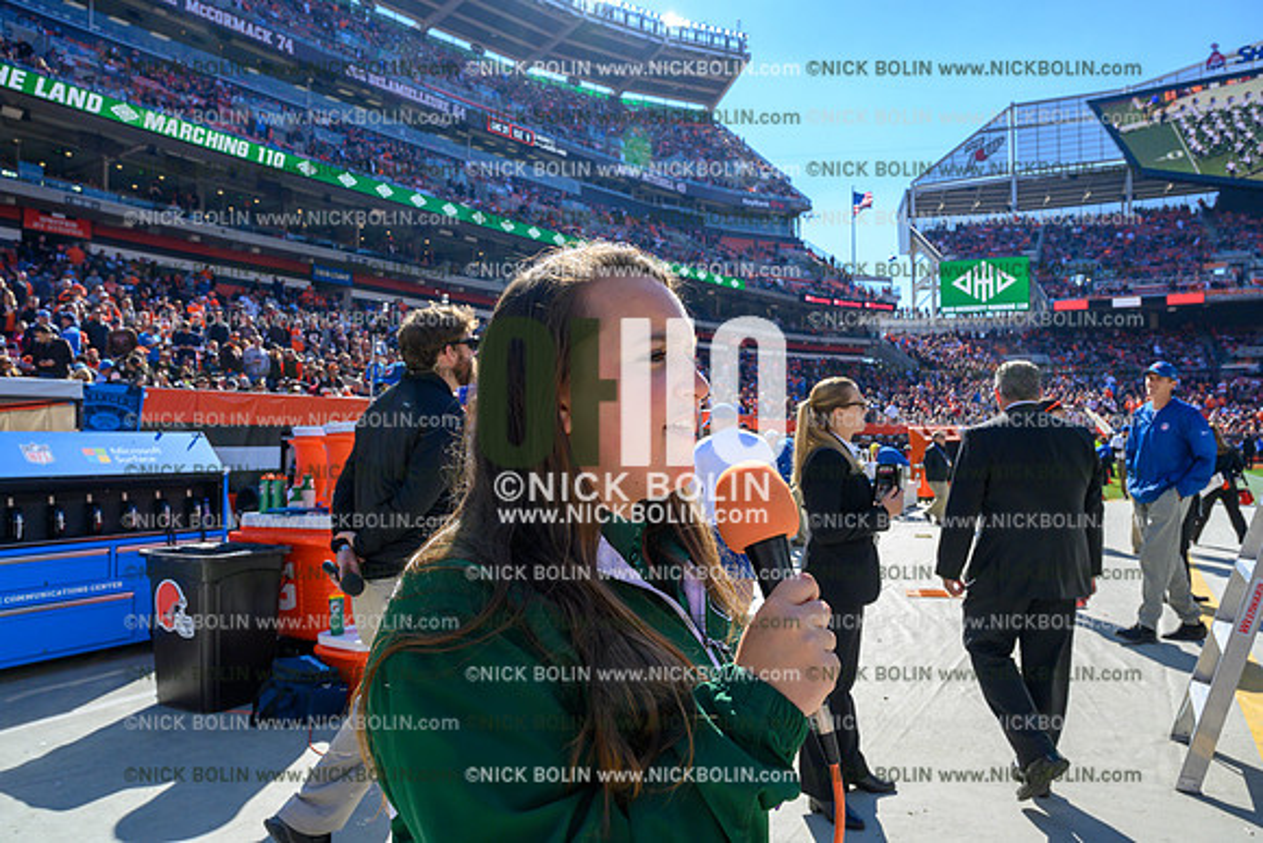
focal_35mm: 24
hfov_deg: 73.7
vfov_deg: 53.2
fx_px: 842
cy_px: 422
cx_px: 632
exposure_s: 1/1600
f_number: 8
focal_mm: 24
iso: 1000
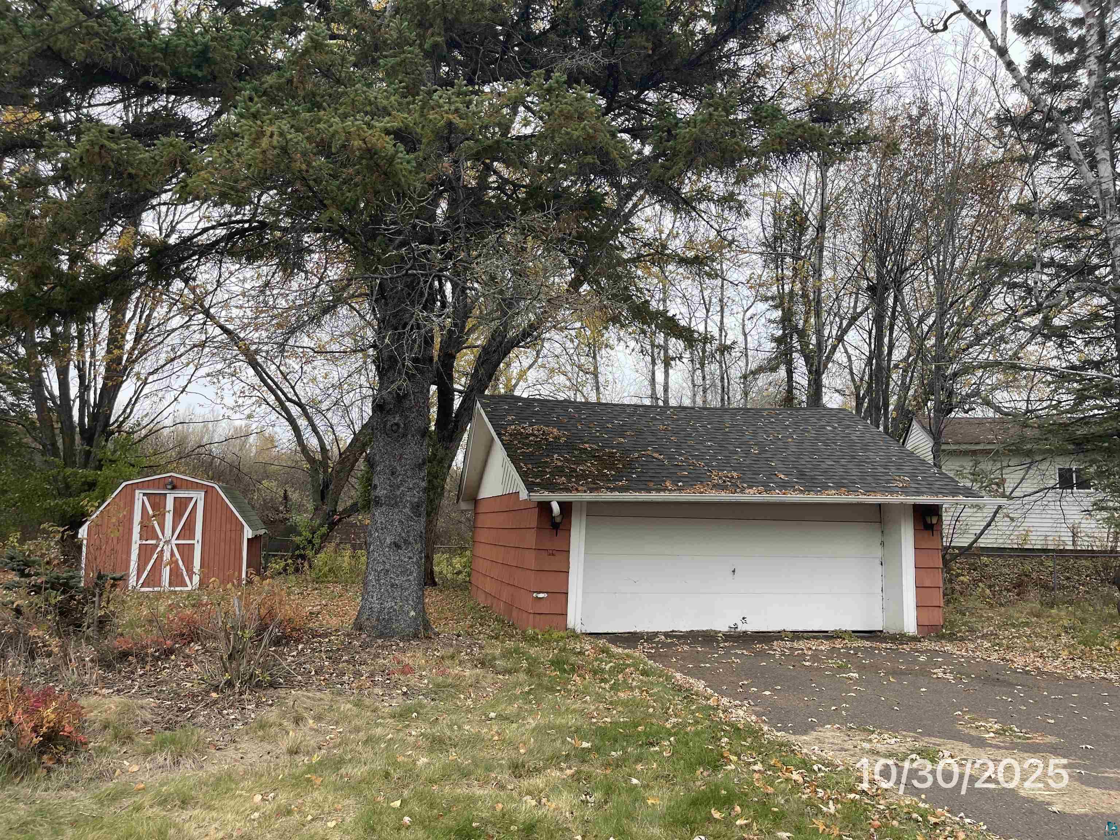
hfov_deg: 69.4
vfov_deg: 54.9
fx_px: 809
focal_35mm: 25
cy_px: 420
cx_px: 560
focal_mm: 5.1
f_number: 1.6
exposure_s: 1/222
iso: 32
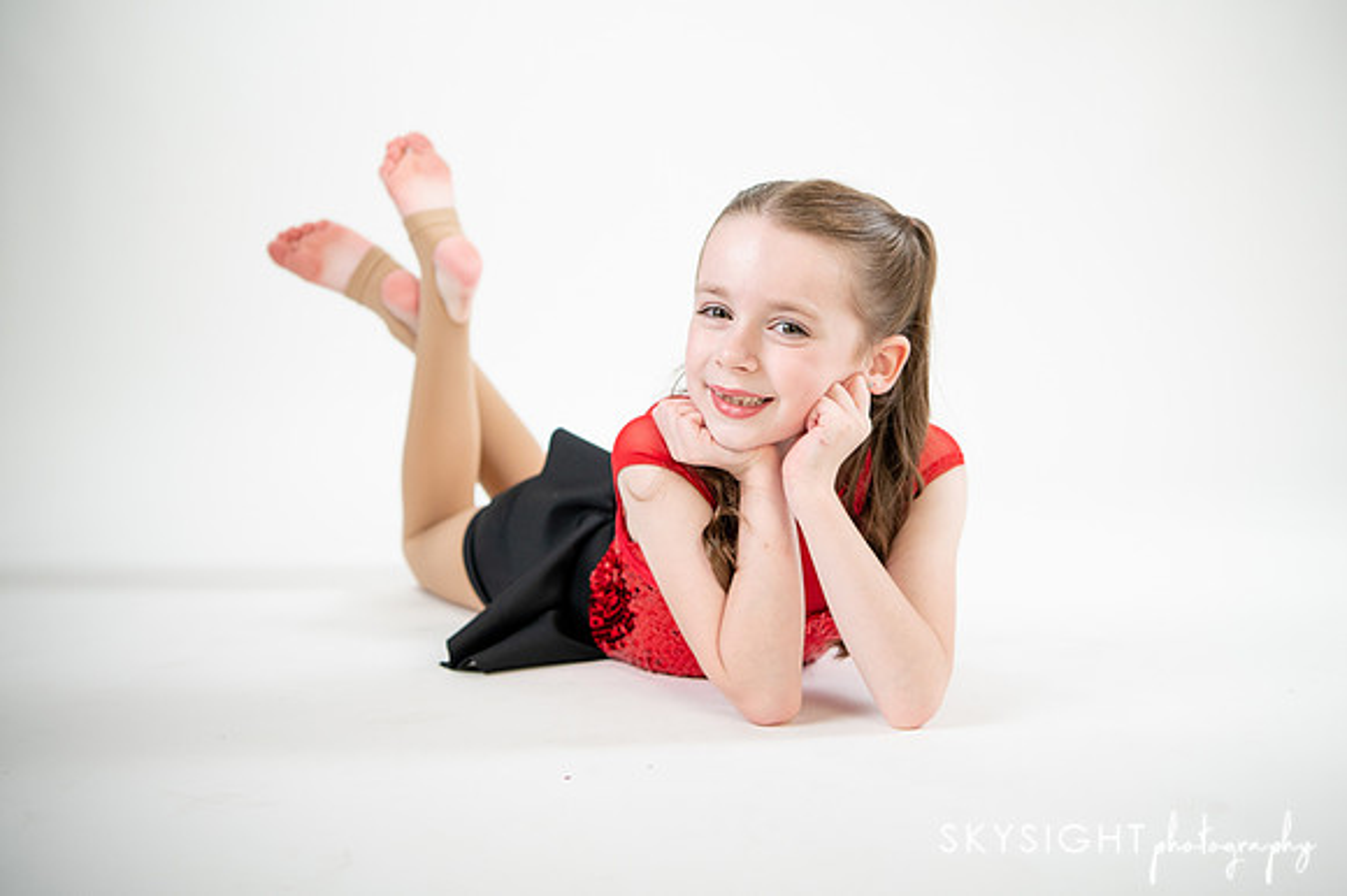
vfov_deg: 24.6
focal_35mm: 55
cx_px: 741
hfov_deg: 36.2
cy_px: 423
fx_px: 2056
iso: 1000
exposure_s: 1/200
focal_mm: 50
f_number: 3.5
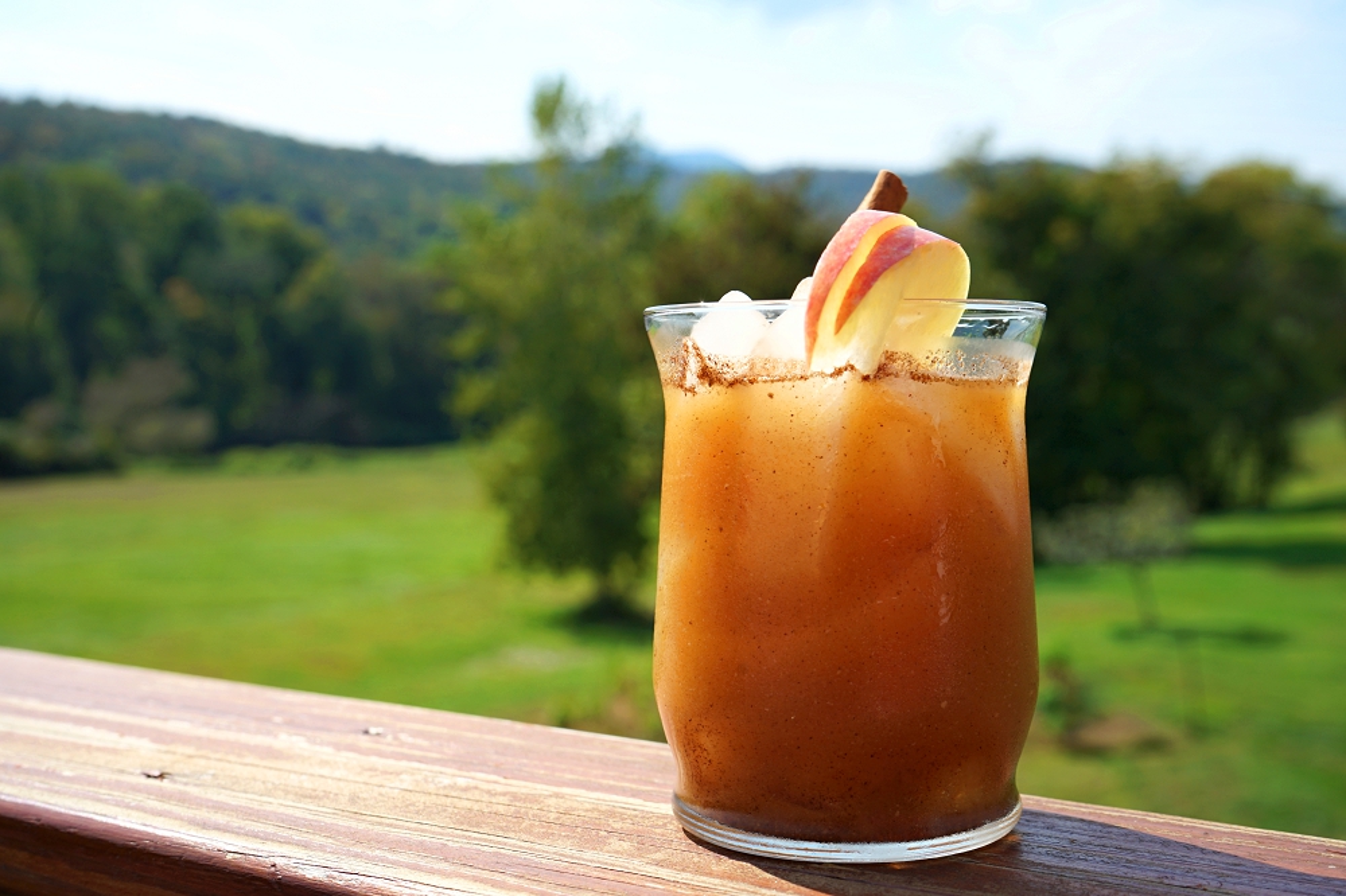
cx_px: 673
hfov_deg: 43.6
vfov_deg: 29.8
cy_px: 448
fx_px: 1682
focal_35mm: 45
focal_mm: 45
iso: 100
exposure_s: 1/160
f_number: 9
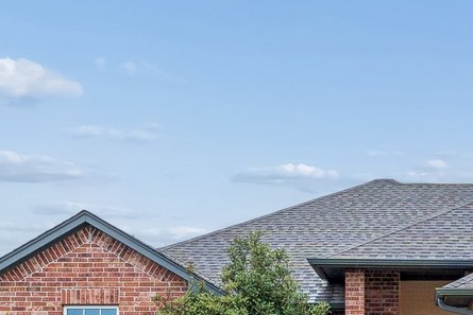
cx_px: 450
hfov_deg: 27.8
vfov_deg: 18.6
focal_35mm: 69
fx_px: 907
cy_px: 390
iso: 125
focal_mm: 10
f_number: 5
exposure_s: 1/40
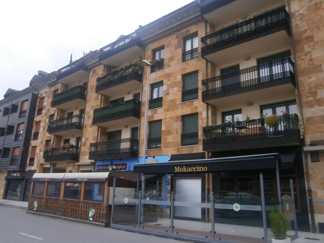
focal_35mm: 27
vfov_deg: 51.4
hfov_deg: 65.3
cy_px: 119
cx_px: 156
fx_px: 253
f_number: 2.8
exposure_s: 1/160
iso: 80
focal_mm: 4.7
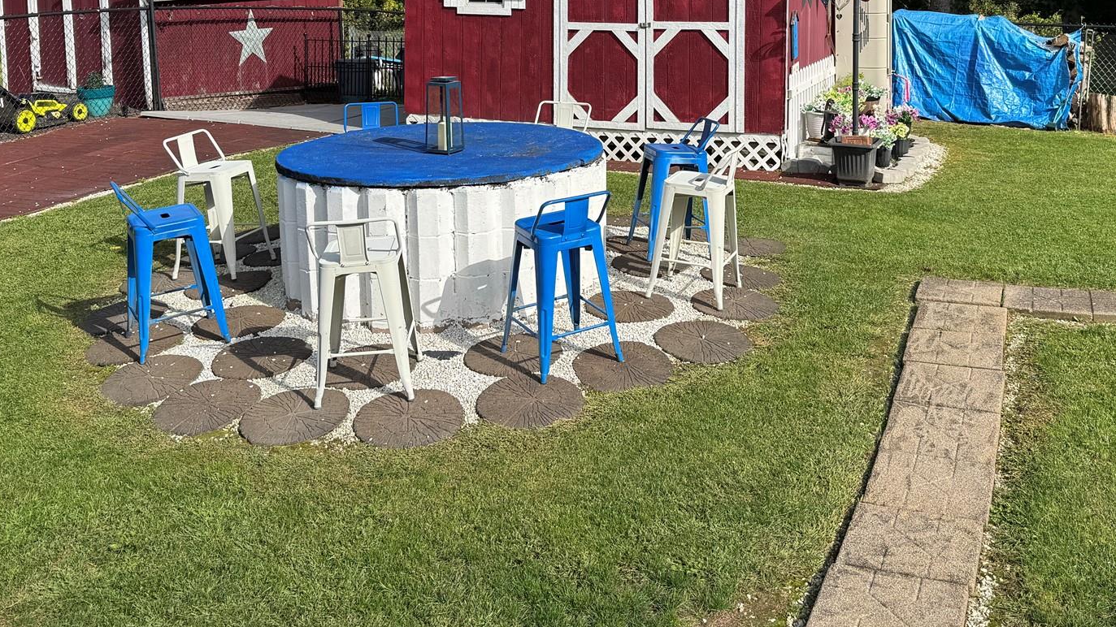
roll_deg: +1.0
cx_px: 591
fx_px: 1154
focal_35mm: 39
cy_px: 33
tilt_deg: -4.5
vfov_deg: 28.9
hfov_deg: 51.6
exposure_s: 1/3413
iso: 80
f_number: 1.78
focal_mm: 6.76
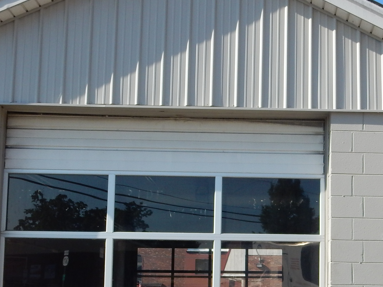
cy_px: 203
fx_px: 764
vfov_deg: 21.2
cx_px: 275
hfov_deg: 27.9
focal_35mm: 69
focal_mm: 5.4
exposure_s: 1/1000
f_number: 4
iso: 125
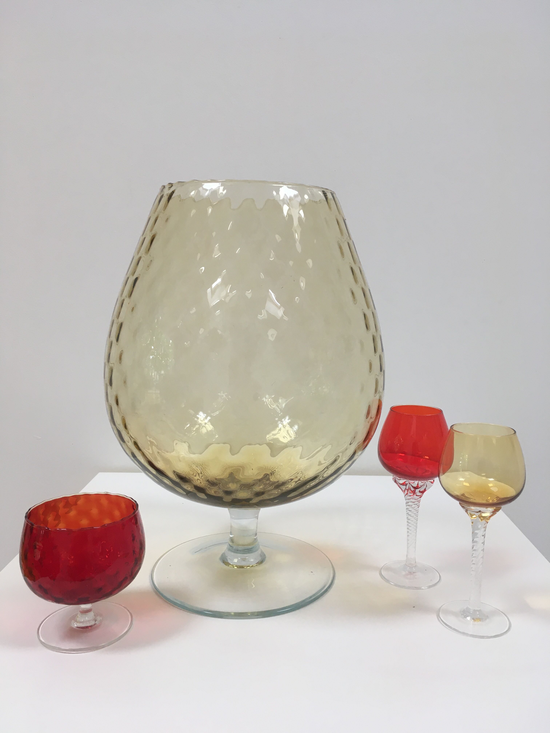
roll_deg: +0.3
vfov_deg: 61.7
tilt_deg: -8.2
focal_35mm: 29
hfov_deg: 48.2
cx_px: 275
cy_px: 366
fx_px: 614
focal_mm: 4.15
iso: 25
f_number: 2.2
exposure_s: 1/33
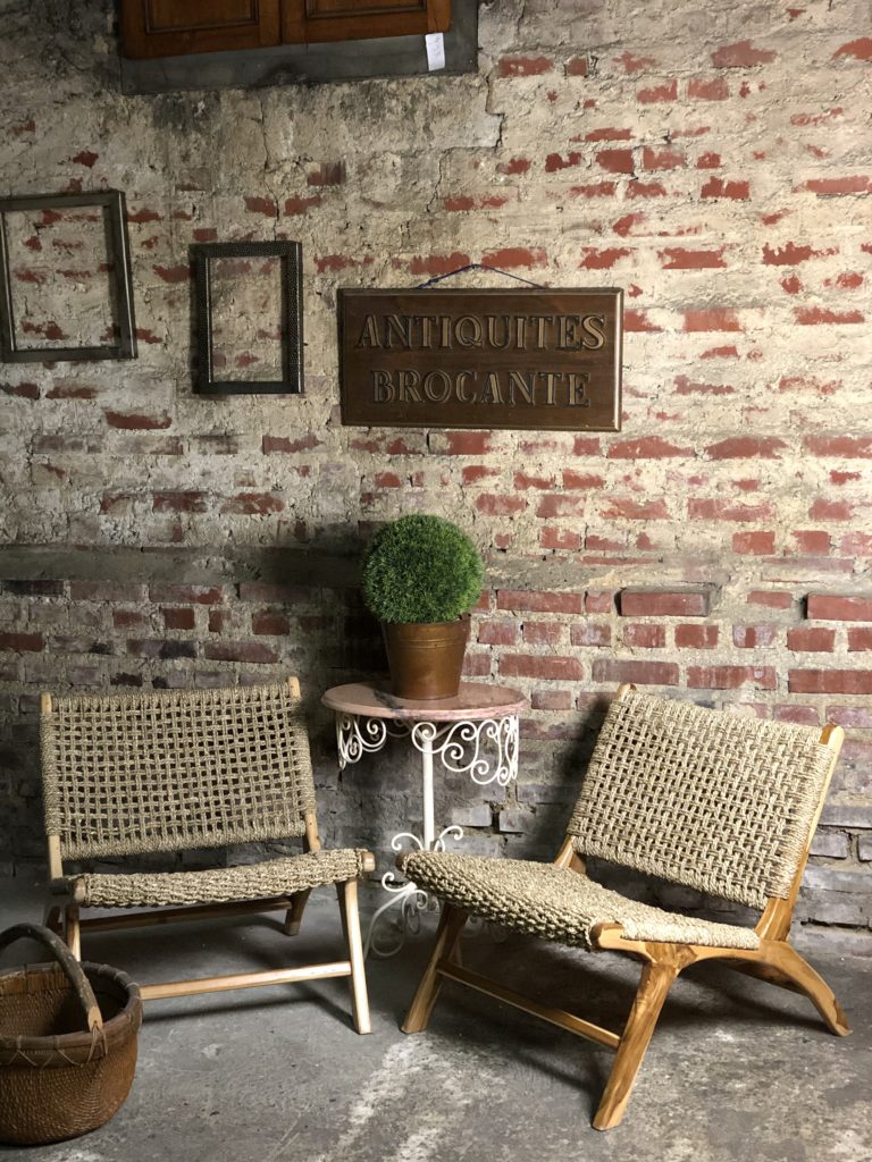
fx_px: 1747
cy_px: 581
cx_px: 436
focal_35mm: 52
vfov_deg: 36.8
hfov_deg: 28.0
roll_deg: +1.3
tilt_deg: -7.6
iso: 160
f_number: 2.4
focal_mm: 6
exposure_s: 1/13
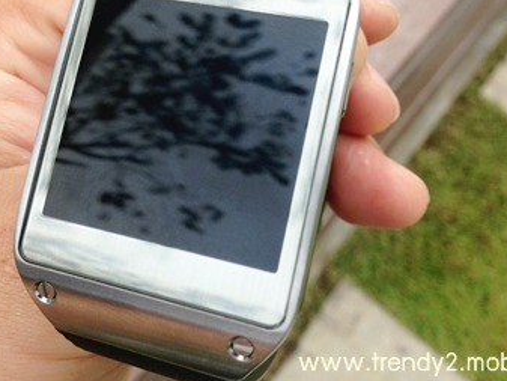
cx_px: 165
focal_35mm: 49
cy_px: 112
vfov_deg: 29.4
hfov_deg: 38.4
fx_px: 718
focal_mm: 4.13
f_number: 2.4
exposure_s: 1/661
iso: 50
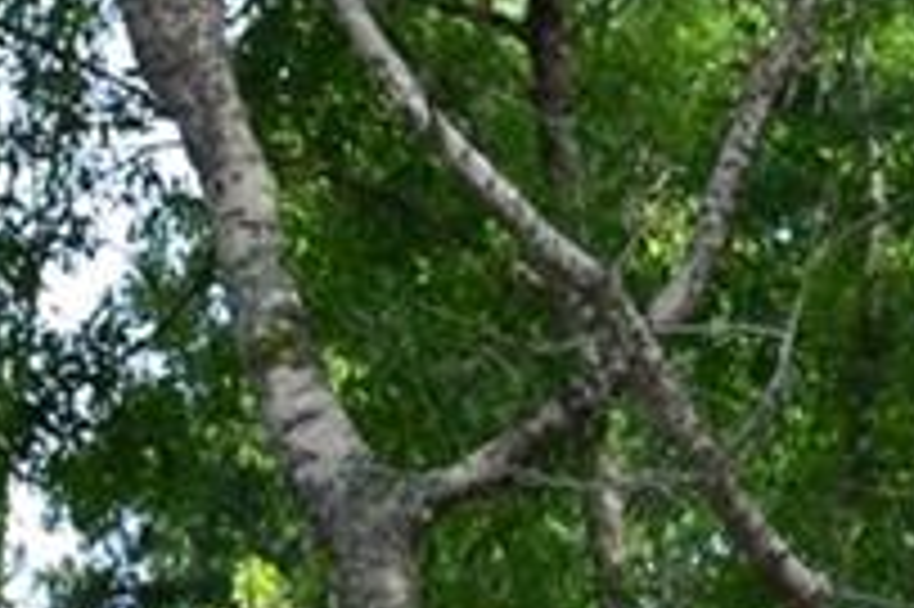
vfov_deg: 2.3
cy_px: 2351
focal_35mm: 591
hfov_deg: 3.5
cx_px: -1036
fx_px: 14992
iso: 400
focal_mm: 50
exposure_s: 1/320
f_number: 10
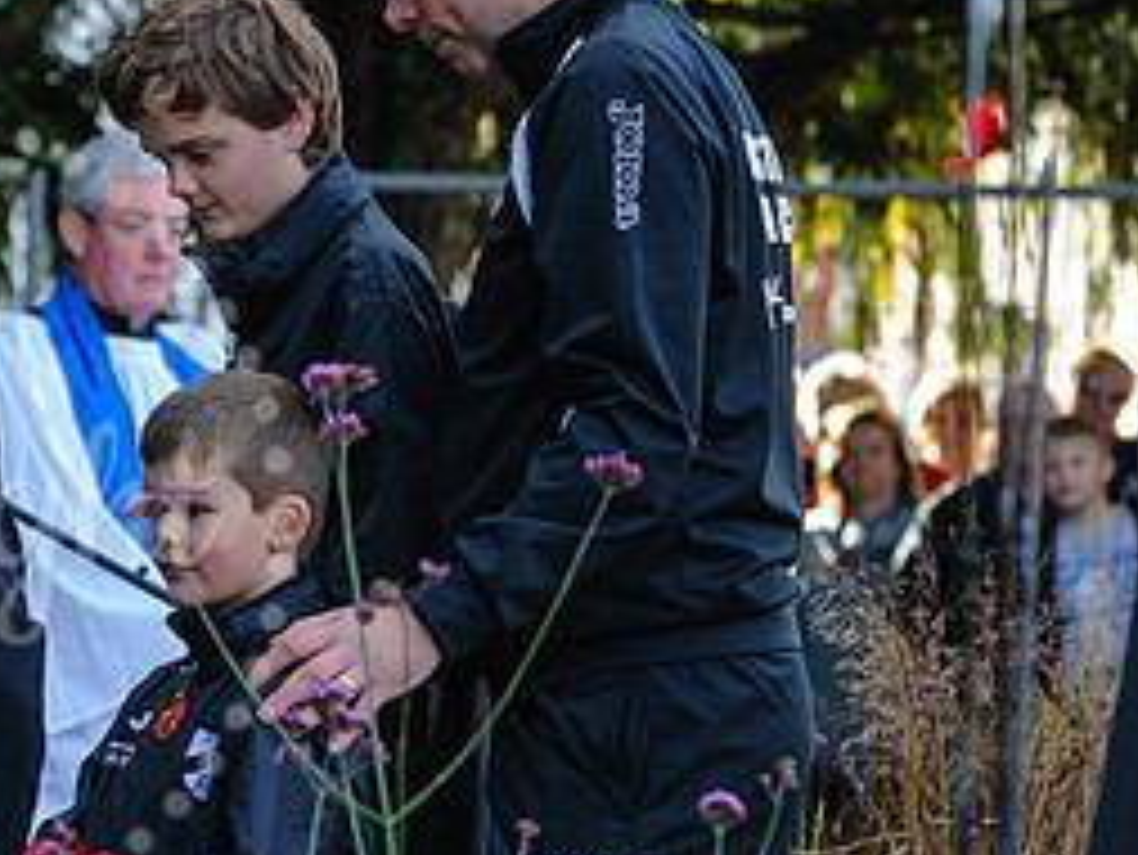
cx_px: 238
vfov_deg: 4.8
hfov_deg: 6.4
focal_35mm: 311
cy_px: 522
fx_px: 10229
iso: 800
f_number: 4.8
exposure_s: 1/500
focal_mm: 110
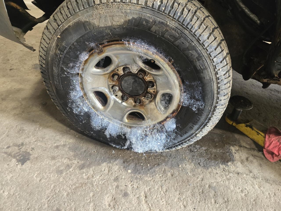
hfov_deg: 73.9
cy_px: 106
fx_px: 187
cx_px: 140
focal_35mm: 23
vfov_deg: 58.9
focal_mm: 6.3
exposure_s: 1/120
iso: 1000
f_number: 1.7
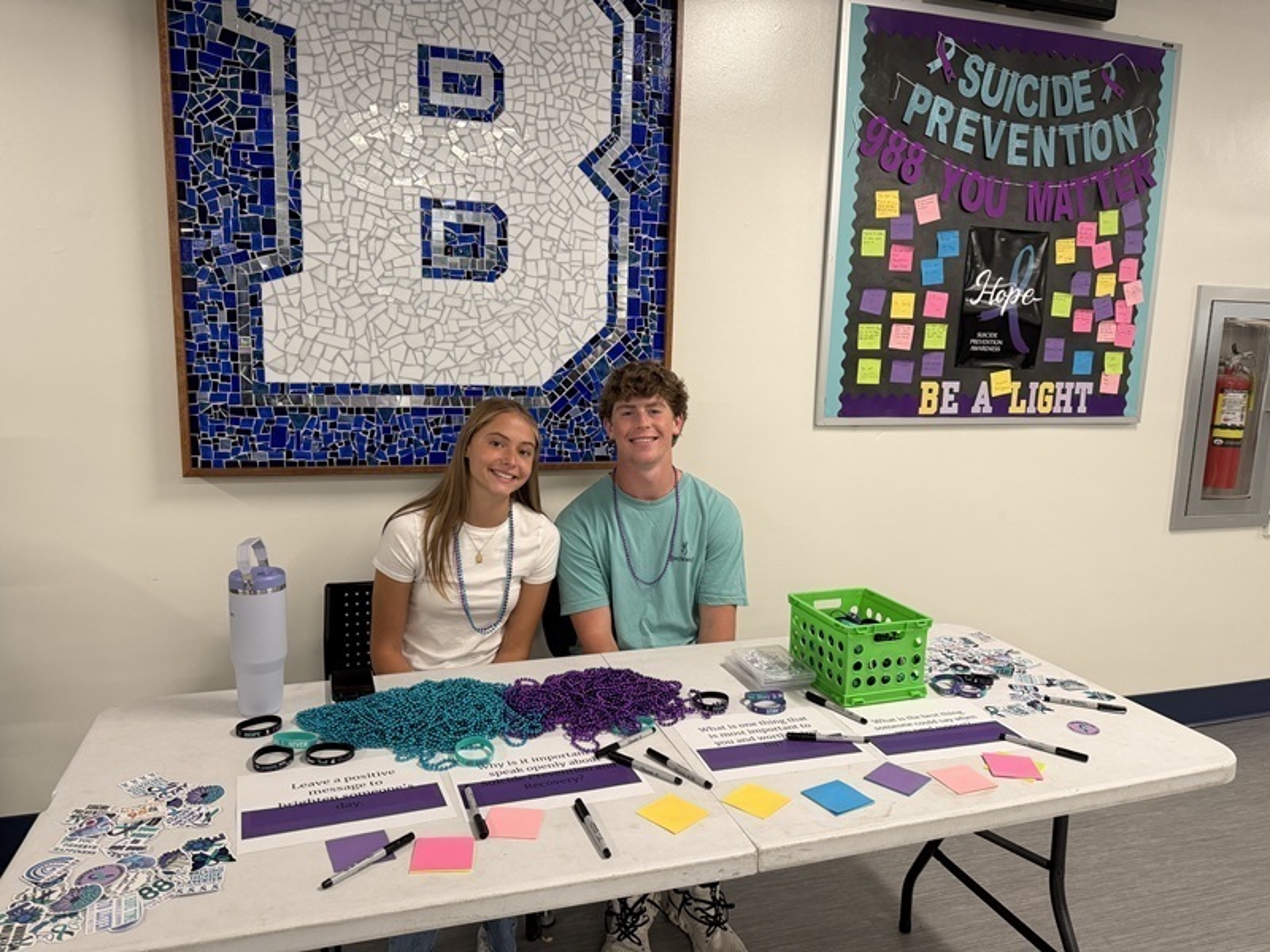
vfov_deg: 56.8
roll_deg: -1.5
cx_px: 635
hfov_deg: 71.6
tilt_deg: -8.7
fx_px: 881
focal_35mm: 24
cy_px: 476
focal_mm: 6.76
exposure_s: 1/121
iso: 200
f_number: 1.78
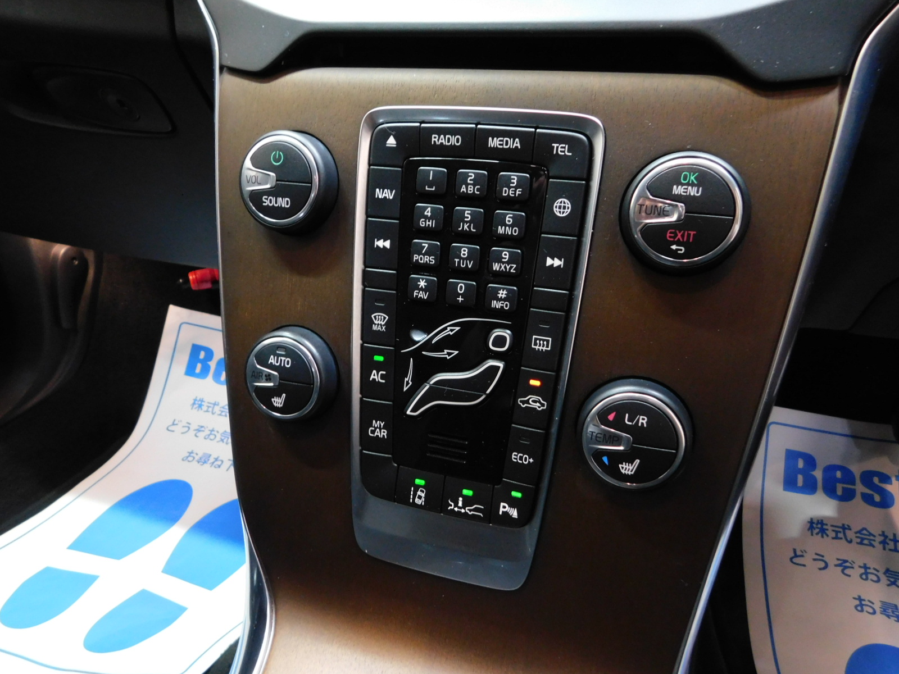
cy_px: 337
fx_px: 597
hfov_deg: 73.9
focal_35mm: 23
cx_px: 450
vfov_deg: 58.9
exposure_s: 1/8
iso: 400
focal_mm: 4
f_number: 3
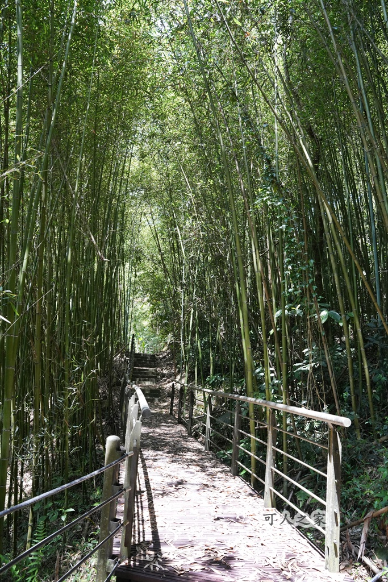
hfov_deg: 53.1
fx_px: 388
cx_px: 194
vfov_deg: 73.7
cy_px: 291
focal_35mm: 24
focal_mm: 24
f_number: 7.1
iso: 1600
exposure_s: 1/200
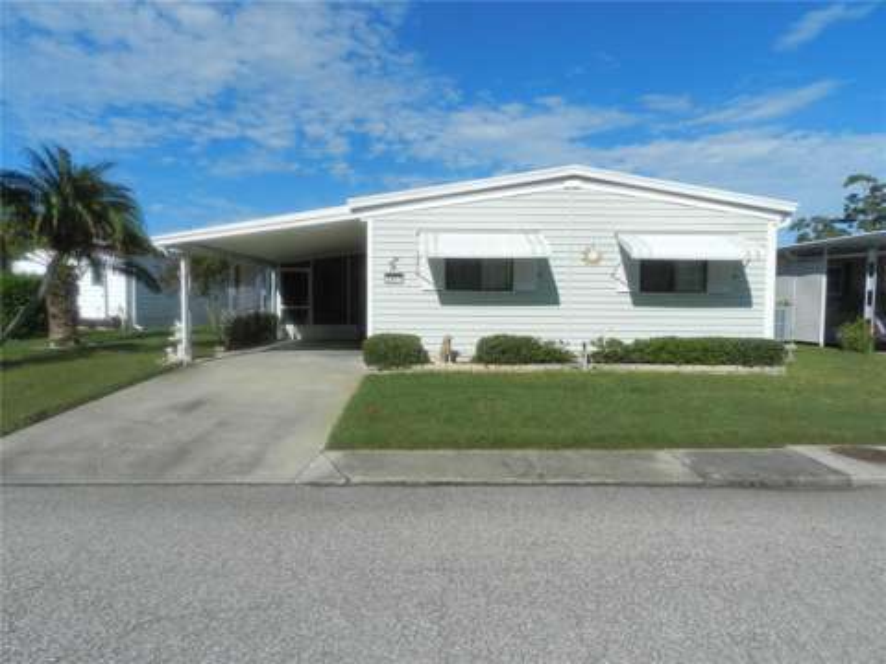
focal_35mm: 23
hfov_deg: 73.9
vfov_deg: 58.9
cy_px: 332
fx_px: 589
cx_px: 443
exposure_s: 1/800
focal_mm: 4
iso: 160
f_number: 5.6
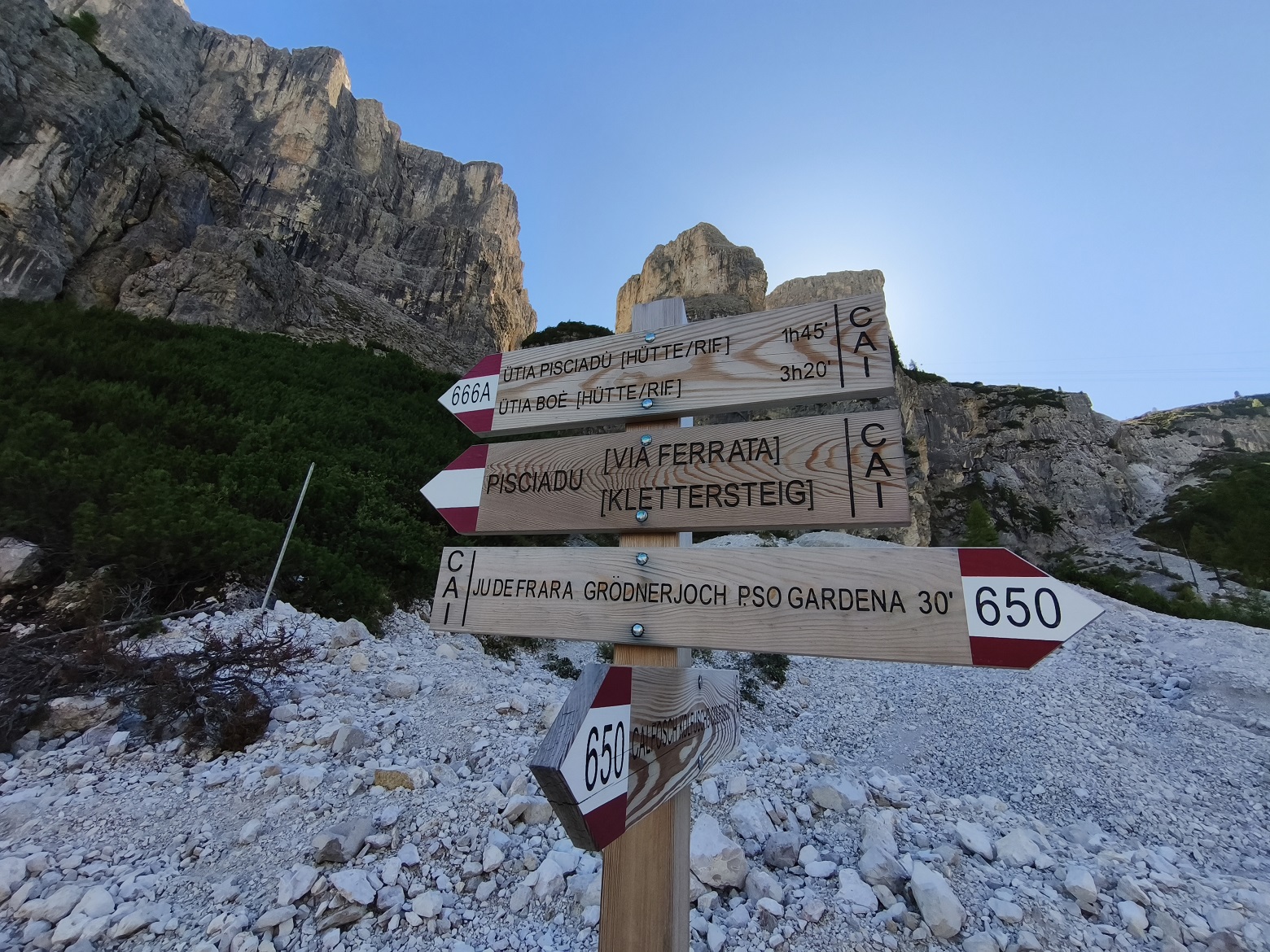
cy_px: 476
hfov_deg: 98.2
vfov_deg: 81.7
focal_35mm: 15
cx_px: 635
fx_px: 550
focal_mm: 1.91
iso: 50
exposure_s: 1/807
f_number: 2.2
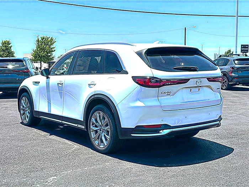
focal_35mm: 39
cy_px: 94
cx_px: 124
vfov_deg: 36.8
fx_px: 281
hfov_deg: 47.9
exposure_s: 1/4386
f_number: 1.78
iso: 80
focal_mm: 6.86
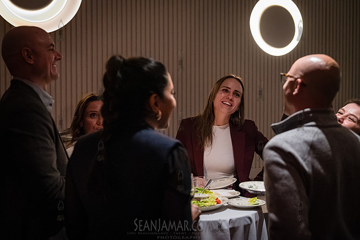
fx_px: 568
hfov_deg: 35.2
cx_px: 180
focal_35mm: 57
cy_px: 120
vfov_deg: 23.8
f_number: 2.8
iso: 16000
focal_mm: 56
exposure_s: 1/160
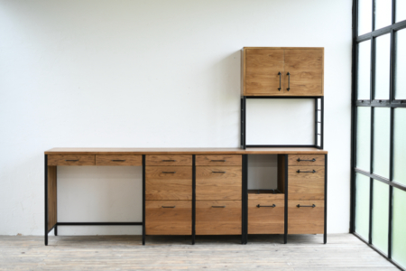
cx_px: 203
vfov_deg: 22.6
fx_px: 677
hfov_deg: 33.4
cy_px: 136
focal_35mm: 60
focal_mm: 40
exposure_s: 1/15
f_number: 3.2
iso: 100
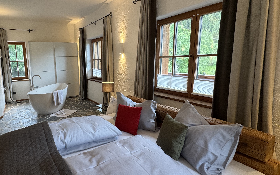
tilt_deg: -10.6
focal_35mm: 21
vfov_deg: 57.3
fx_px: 160
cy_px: 88
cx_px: 102
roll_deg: +0.1
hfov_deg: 80.5
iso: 100
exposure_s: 1/100
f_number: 2.2
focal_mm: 2.22
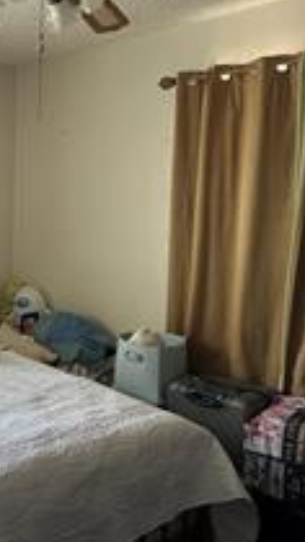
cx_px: -22
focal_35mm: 46
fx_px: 662
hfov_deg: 24.4
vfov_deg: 44.6
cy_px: 292
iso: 125
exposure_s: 1/91
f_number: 1.5
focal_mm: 5.7
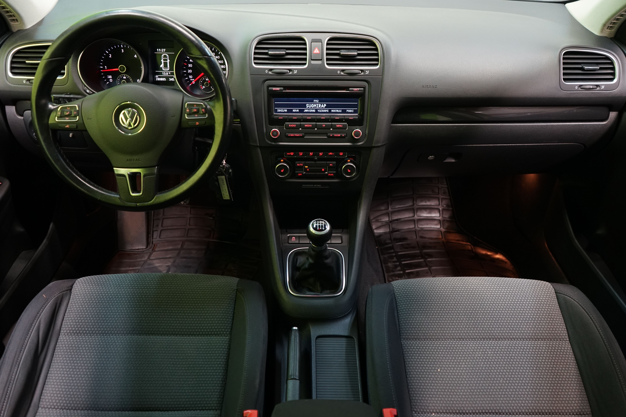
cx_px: 313
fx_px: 487
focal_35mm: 28
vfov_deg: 46.4
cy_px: 208
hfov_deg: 65.5
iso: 1000
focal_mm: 28
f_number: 3.5
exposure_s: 1/30
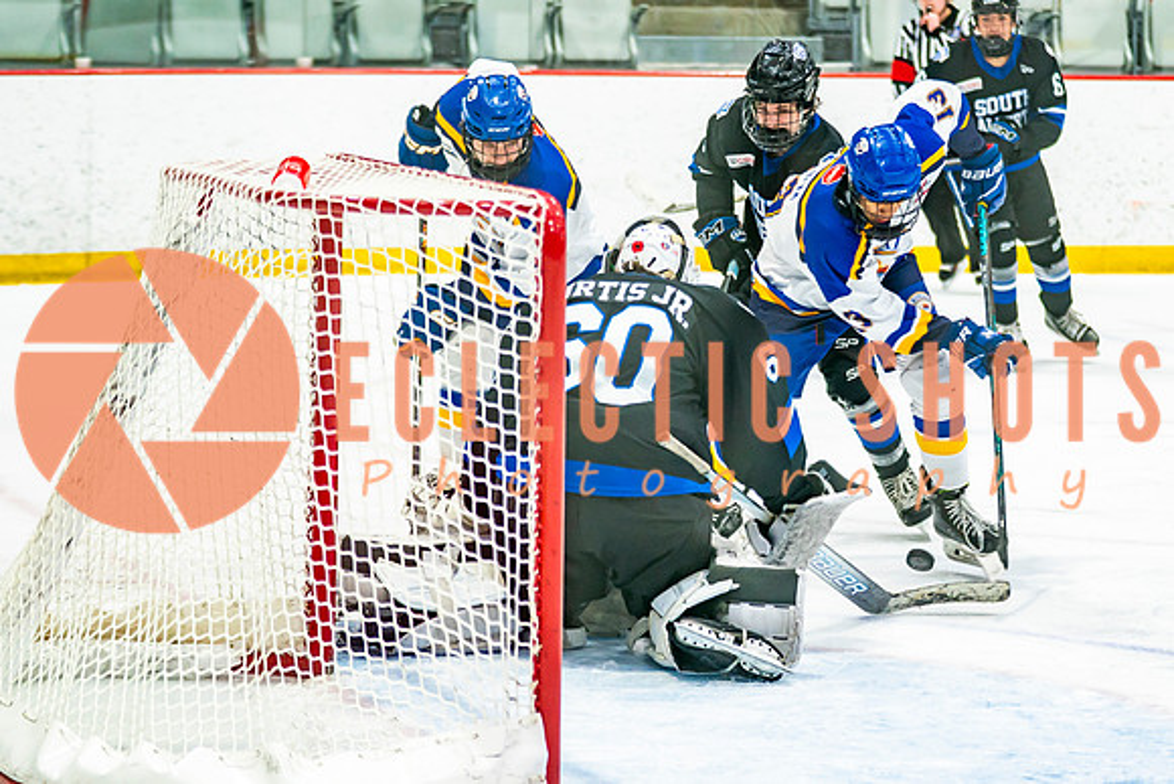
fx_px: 5154
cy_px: 345
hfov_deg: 13.0
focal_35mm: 158
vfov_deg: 8.7
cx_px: 737
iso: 640
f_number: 2.8
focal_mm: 95
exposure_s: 1/640
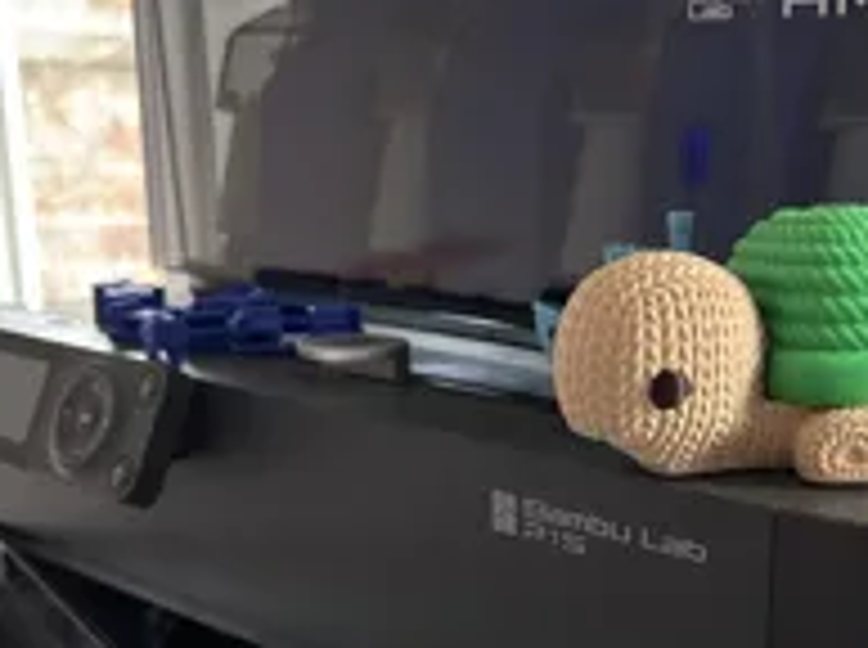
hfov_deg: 34.7
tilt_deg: -16.7
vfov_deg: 26.4
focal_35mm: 54
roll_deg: -2.1
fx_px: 1352
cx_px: 666
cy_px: 522
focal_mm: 5.96
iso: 640
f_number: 1.6
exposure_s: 1/31
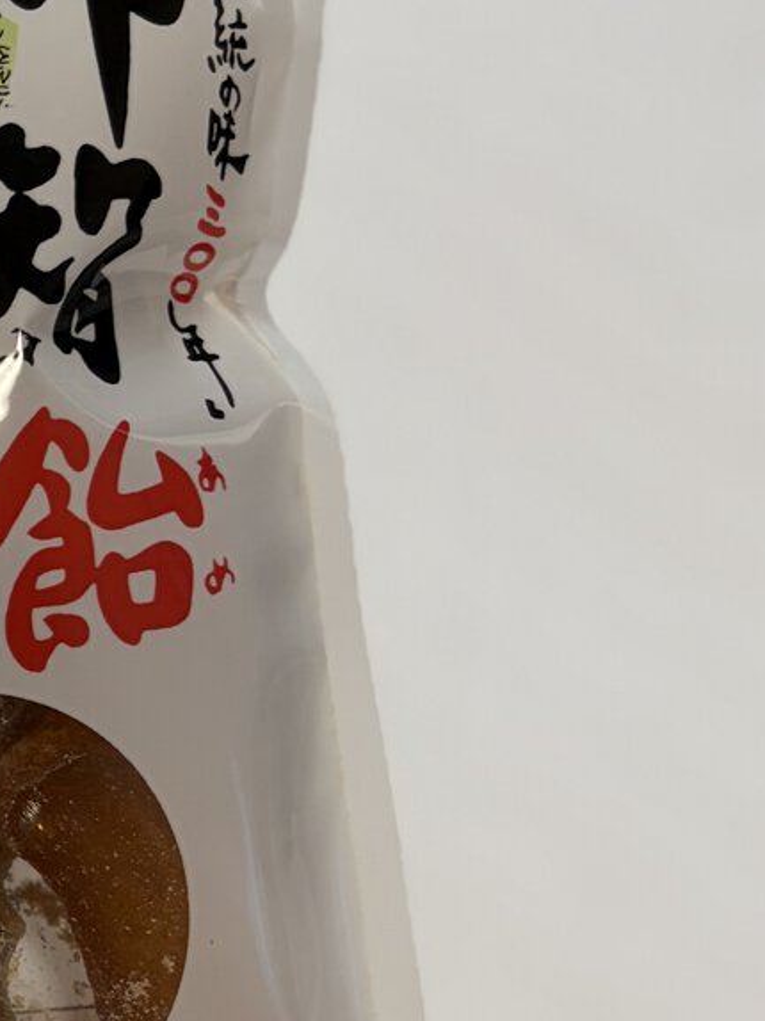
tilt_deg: -54.2
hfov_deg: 15.5
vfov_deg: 22.5
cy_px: 509
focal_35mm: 87
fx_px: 2565
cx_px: -415
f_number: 1.6
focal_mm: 5.96
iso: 100
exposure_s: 1/60
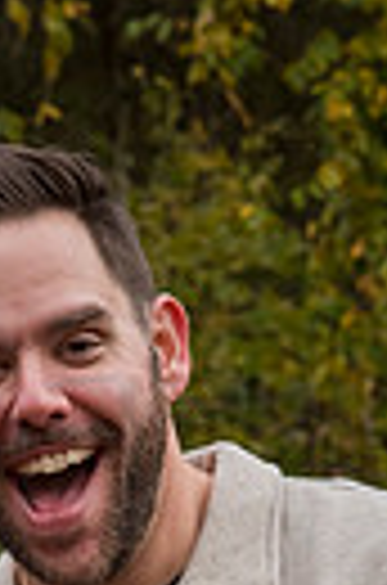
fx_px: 4782
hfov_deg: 4.6
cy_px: 891
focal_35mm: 295
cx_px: -54
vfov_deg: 6.9
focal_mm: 85
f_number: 11
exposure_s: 1/400
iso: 800
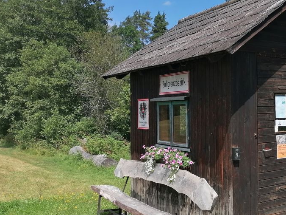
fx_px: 397
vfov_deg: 30.3
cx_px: 230
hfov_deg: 38.2
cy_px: 103
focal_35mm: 48
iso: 50
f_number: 1.8
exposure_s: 1/2110
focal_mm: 4.75
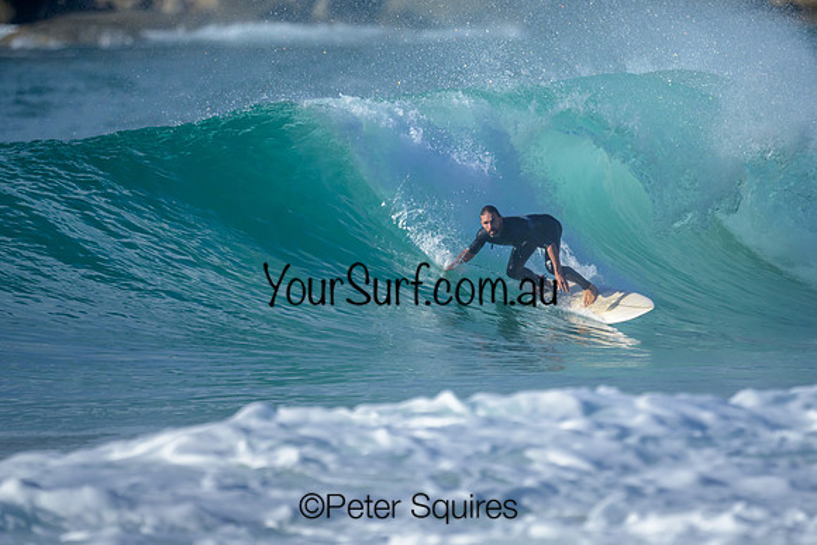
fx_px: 24814
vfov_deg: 1.3
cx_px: 429
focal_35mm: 1093
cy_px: 219
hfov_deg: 1.9
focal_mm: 800
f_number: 6.3
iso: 640
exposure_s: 1/4000
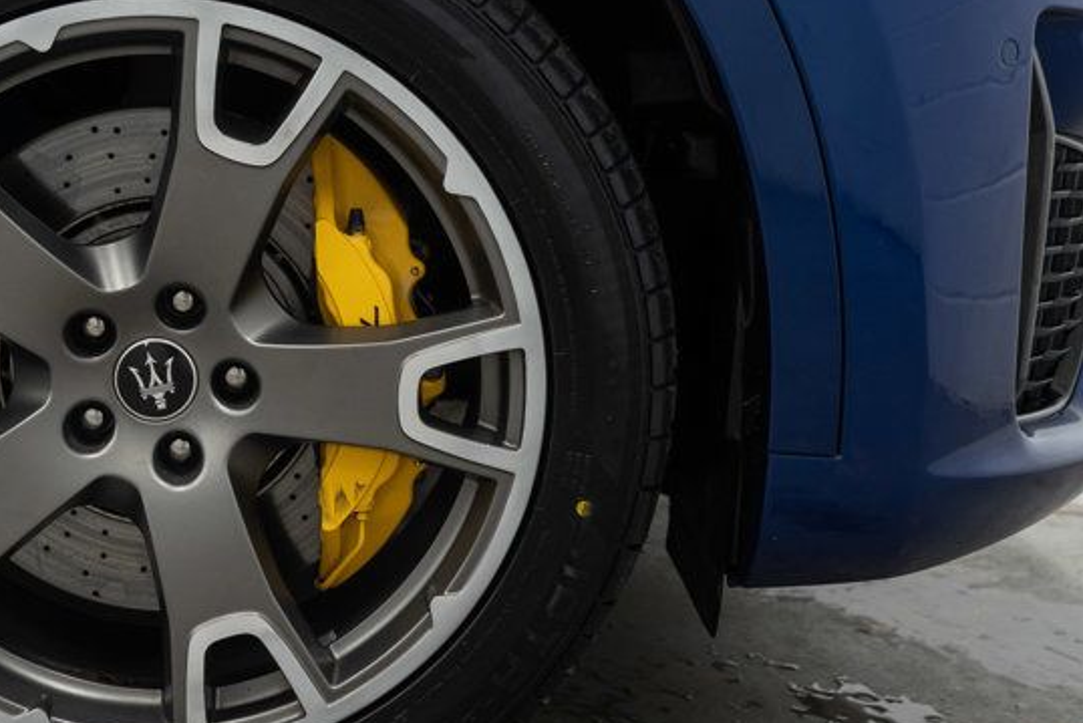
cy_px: 277
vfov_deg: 17.1
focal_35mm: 80
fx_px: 2407
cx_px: 183
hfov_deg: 24.8
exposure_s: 1/60
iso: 400
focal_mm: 28
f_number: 3.2
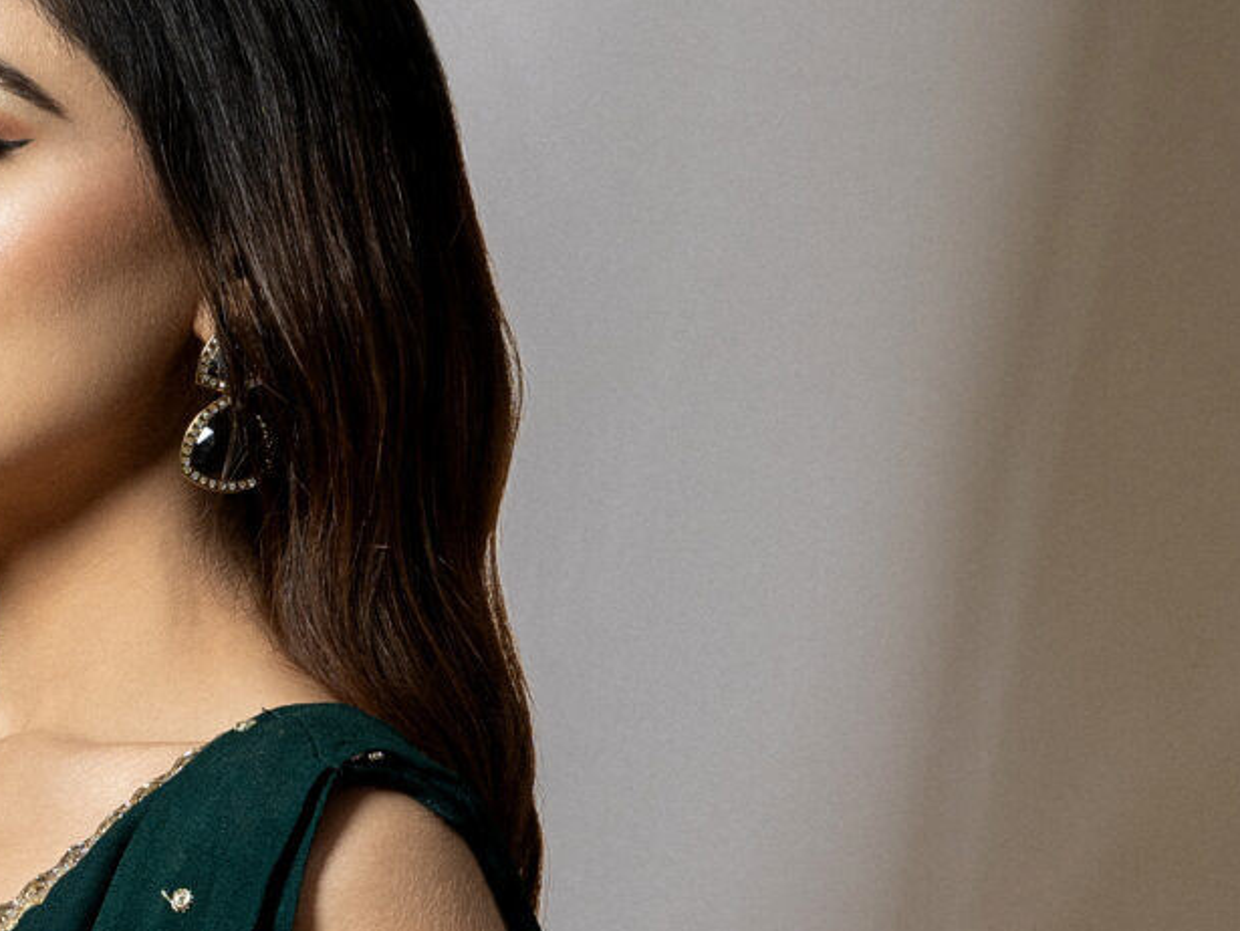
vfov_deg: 11.1
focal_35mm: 132
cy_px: 1042
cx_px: -243
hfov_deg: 14.5
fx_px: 4731
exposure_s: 1/125
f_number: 7.1
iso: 200
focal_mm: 33
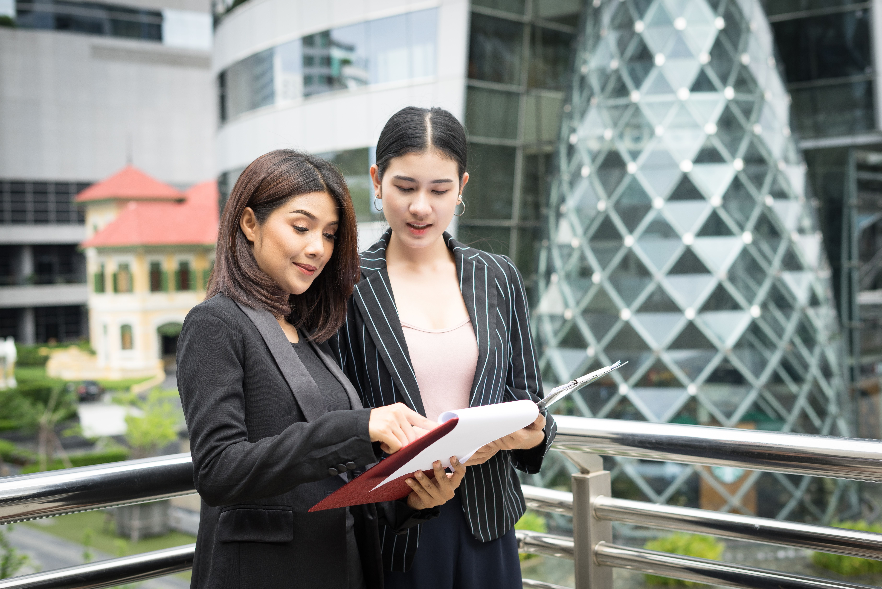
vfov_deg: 27.0
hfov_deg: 39.6
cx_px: 441
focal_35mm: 50
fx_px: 1225
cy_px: 294
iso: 200
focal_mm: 50
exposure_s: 1/640
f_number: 3.5
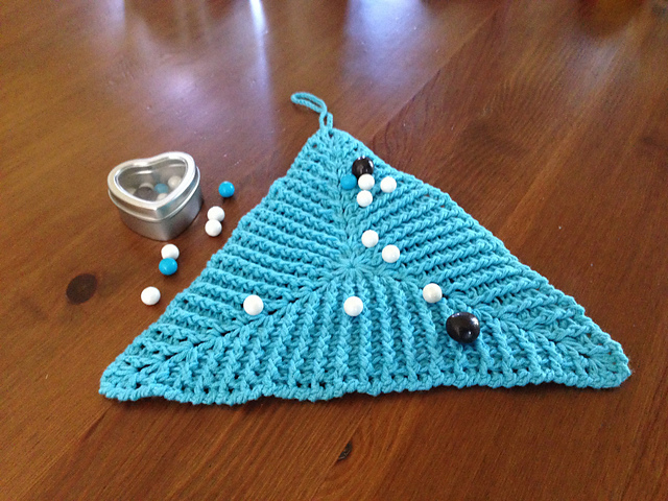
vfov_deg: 42.9
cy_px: 250
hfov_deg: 55.4
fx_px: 637
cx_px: 334
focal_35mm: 33
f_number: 2.4
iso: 400
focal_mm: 4.12
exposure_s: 1/17
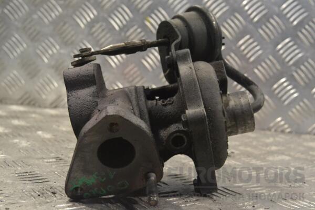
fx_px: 472
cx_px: 158
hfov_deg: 36.9
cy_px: 105
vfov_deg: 25.1
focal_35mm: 54
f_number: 9
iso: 3200
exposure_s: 1/250
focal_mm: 36
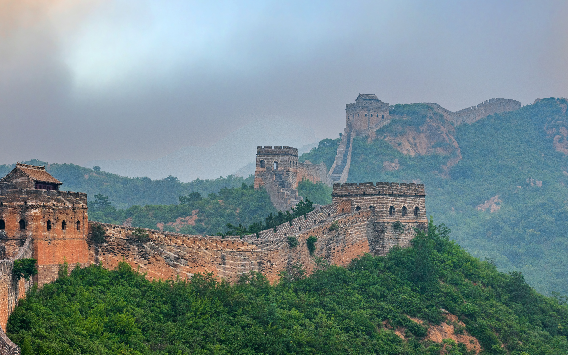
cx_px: 236
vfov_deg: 16.7
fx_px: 1207
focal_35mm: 78
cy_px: 205
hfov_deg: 26.4
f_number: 8
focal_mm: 58
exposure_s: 3
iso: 100
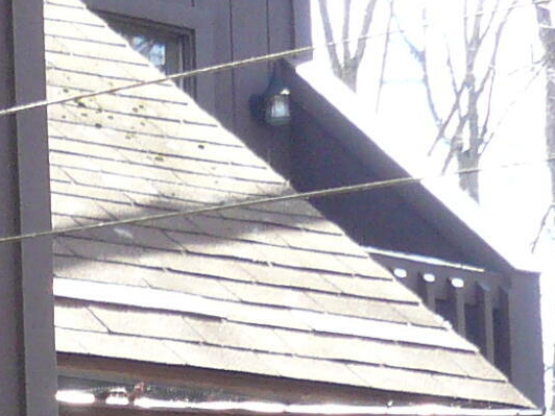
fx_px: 3255
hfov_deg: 9.6
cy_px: 891
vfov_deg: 7.0
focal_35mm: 203
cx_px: -164
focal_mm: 6
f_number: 2.8
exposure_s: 1/125
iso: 125
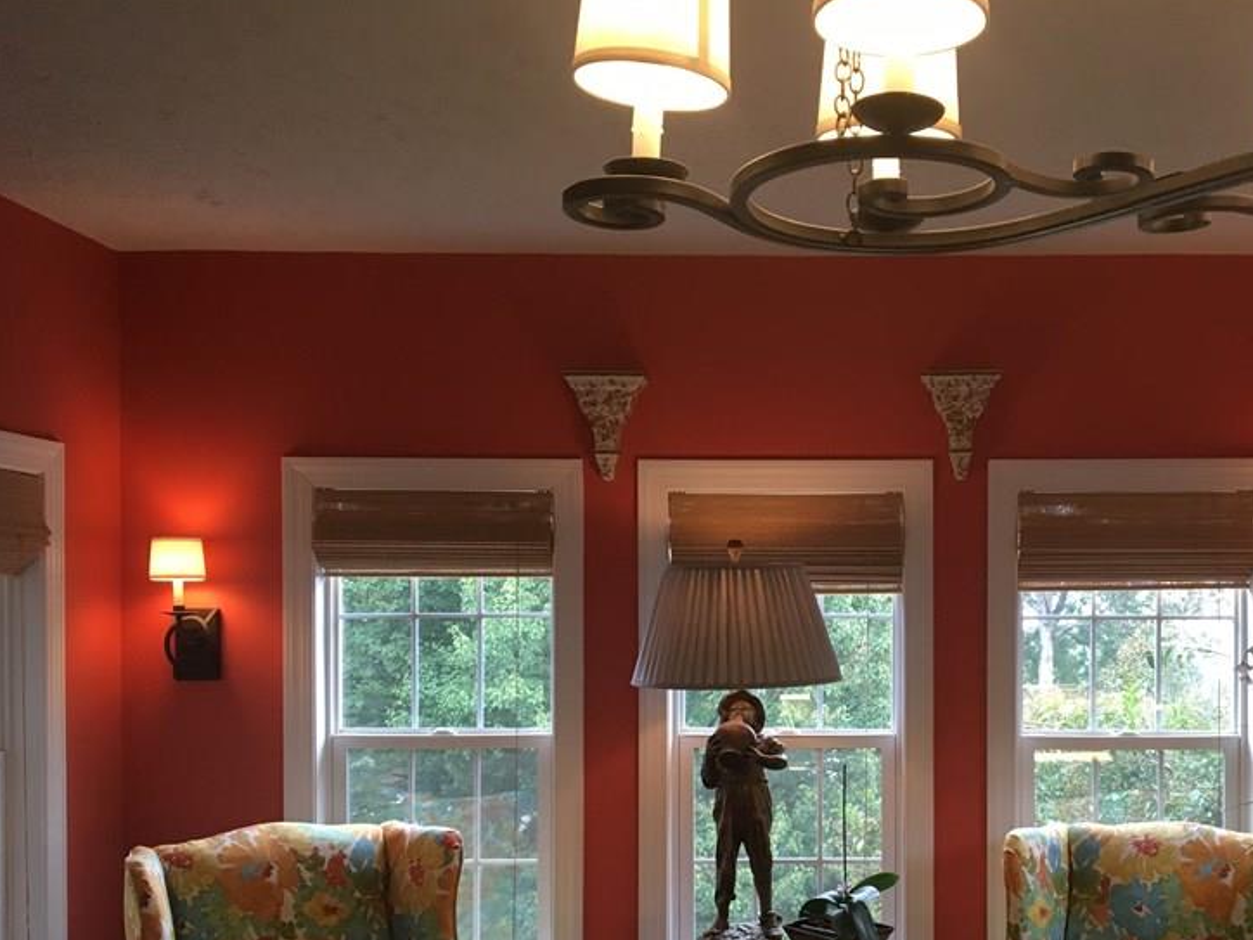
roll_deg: +0.1
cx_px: 851
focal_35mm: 41
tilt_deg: -0.1
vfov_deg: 34.7
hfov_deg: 45.0
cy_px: 651
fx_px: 1484
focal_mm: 4.15
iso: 40
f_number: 2.2
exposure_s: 1/30
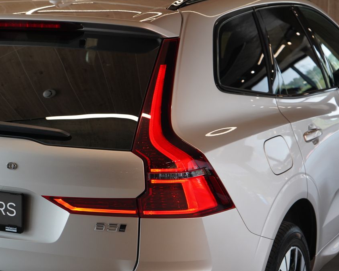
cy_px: 137
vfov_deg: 19.2
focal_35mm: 80
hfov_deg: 23.8
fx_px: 803
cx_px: 141
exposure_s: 1/160
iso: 2000
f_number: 5.6
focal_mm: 70
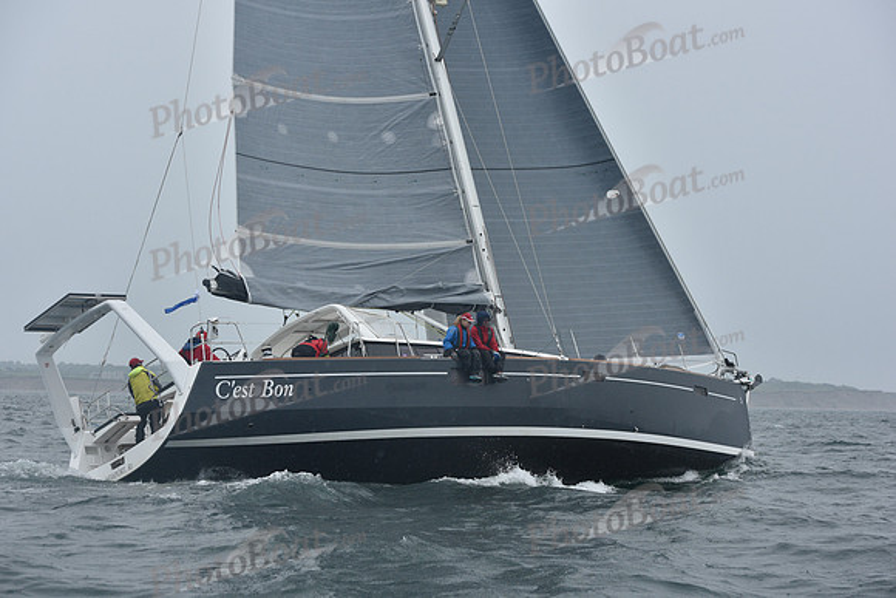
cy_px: 299
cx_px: 448
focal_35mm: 70
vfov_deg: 19.5
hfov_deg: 28.8
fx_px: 1743
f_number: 6.3
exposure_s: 1/1000
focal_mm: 70
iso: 320
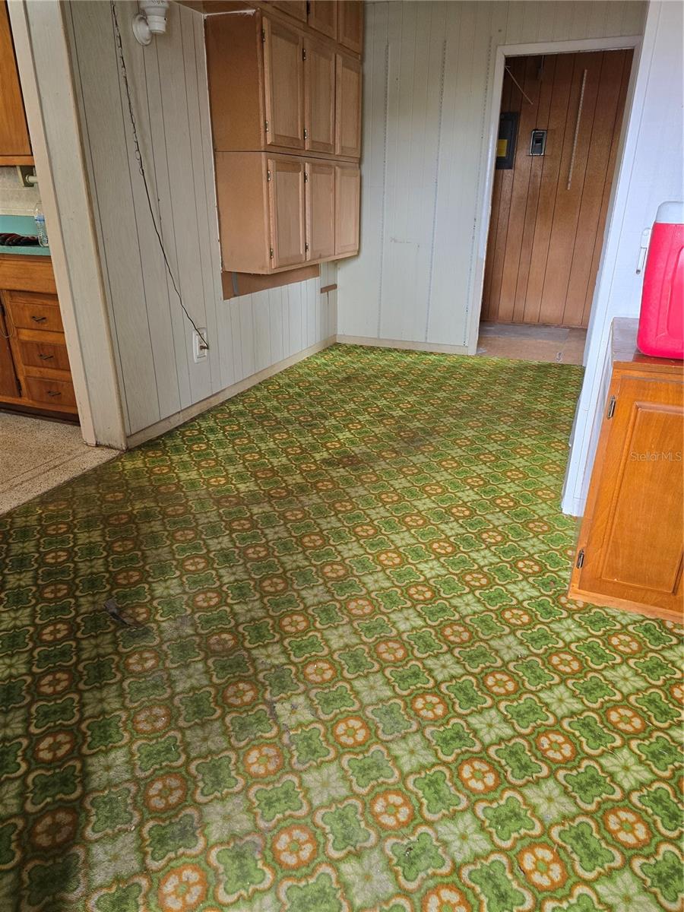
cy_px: 456
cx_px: 342
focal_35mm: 23
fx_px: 606
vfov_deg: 73.9
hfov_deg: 58.9
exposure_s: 1/120
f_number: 1.7
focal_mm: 6.3
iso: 320
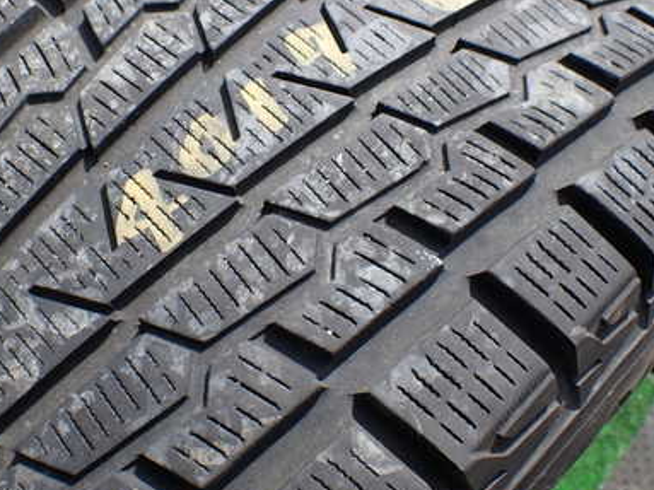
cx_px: 295
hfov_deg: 40.4
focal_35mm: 47
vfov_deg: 30.6
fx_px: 888
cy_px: 162
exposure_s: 1/500
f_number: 3.2
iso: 100
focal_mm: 5.4
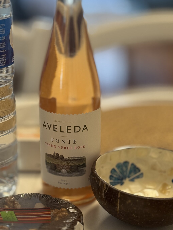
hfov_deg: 17.6
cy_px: 119
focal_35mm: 84
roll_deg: +0.4
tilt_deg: -20.2
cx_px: 69
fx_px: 559
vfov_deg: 23.3
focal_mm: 6.76
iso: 100
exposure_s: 1/50
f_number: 1.78
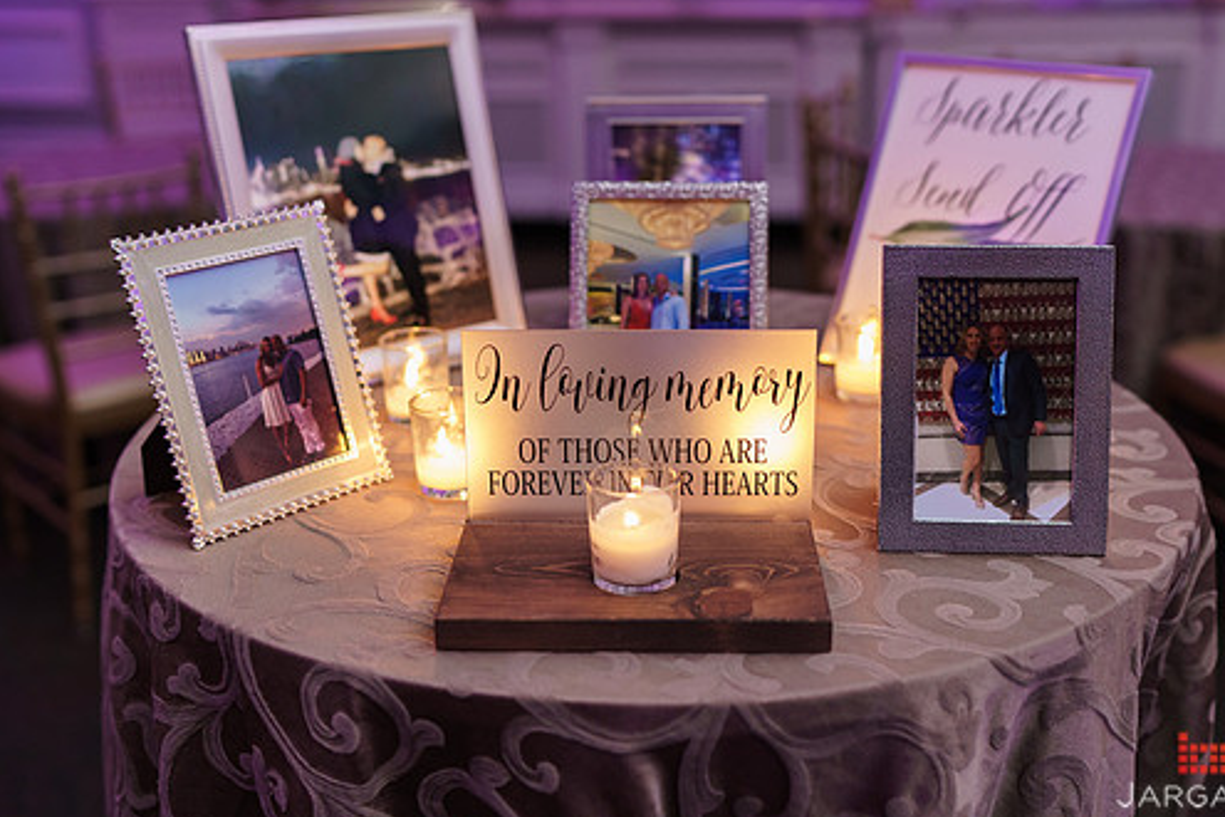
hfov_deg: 47.4
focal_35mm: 41
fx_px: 1395
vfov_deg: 32.6
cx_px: 636
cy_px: 383
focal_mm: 35
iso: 1600
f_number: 2
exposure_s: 1/200
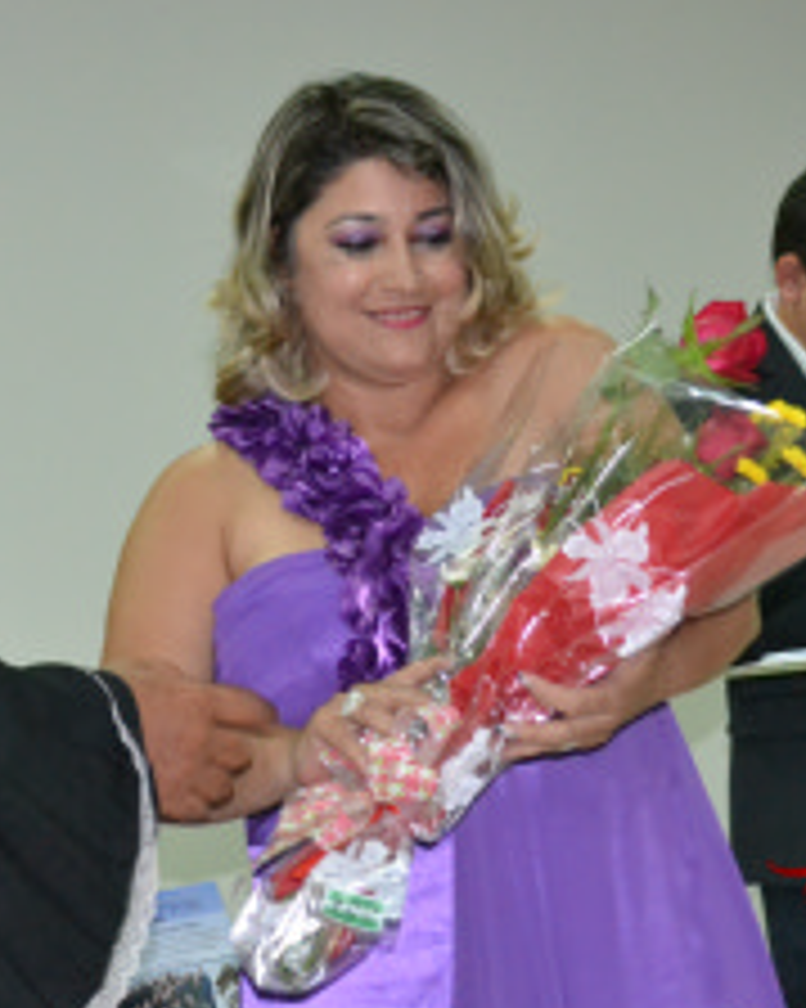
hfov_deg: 14.0
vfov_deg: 17.4
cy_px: 412
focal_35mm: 110
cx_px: 261
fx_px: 3284
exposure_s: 1/60
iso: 3200
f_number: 5
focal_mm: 35
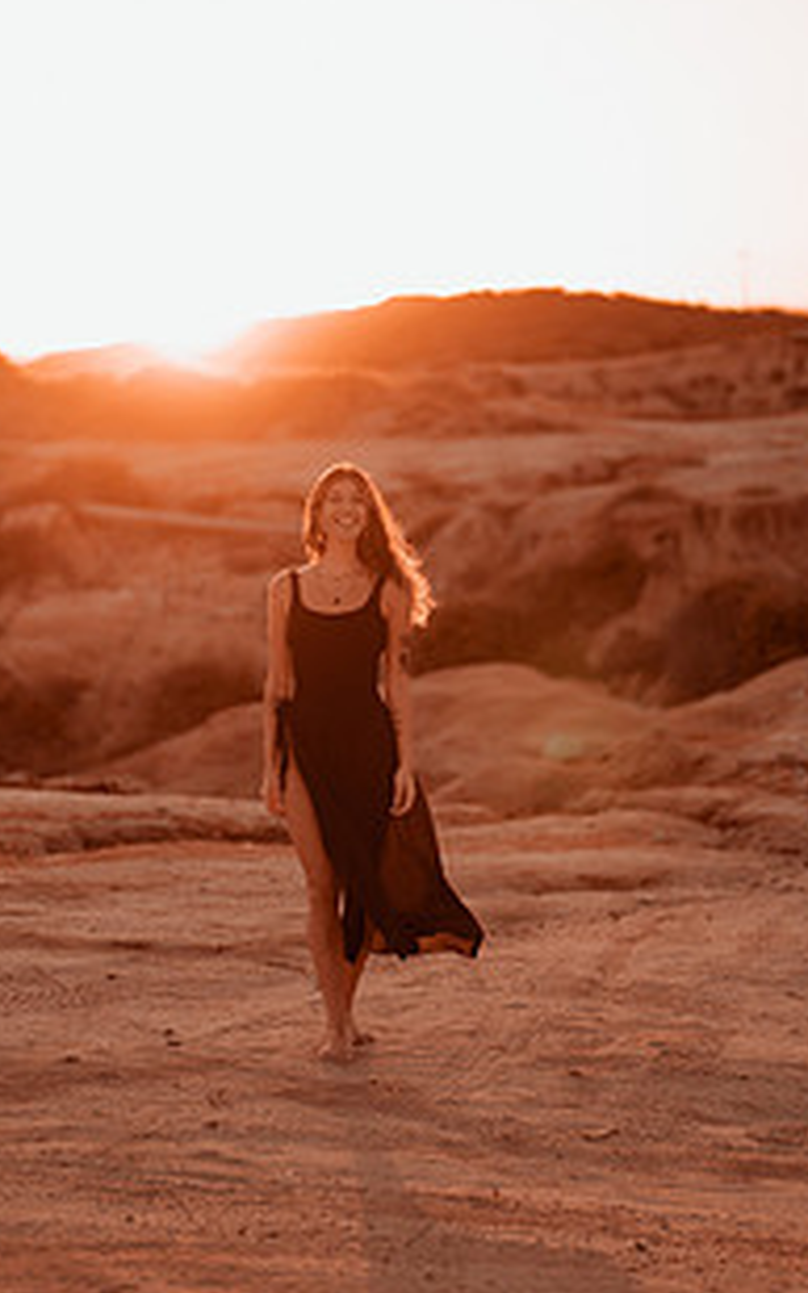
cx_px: 394
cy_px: 544
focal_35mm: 86
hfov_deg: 15.2
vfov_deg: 24.1
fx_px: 3031
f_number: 1.4
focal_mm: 58
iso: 100
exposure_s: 1/1600
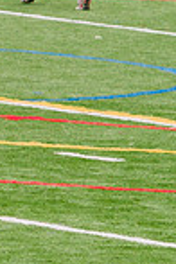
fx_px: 9129
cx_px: -275
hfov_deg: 1.1
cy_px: 34
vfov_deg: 1.7
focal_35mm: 1245
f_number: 5.6
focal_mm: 200
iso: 640
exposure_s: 1/1600
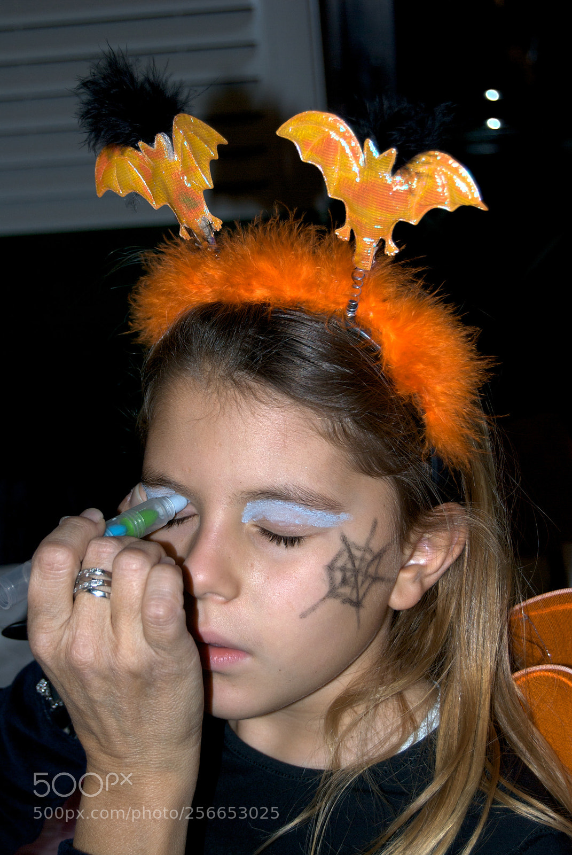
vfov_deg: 28.0
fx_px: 1711
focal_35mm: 72
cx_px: 286
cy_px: 428
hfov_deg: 19.0
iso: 100
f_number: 5.6
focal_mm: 48
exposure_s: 1/125
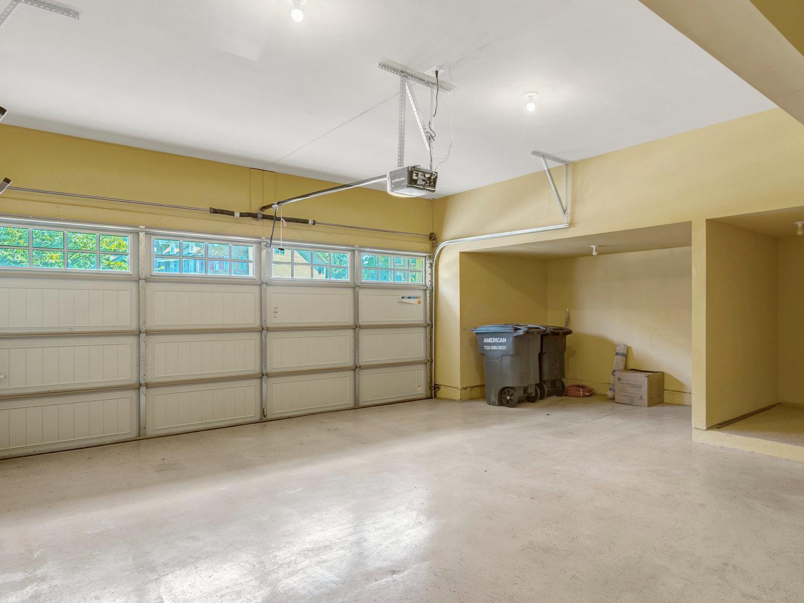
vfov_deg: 63.3
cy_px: 331
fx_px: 488
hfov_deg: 78.6
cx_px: 457
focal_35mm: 21
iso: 1250
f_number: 8
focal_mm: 16
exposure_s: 1/40
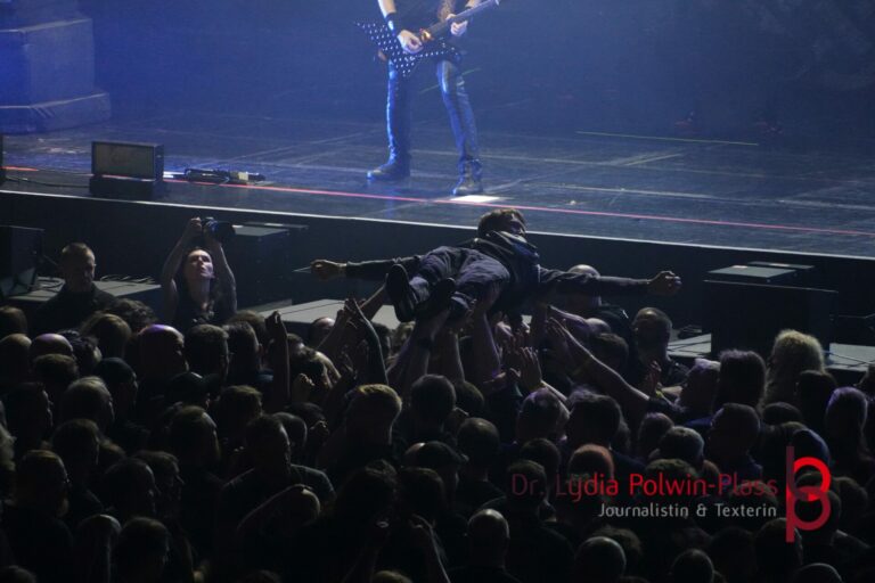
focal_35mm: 450
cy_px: 292
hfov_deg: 4.6
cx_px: 438
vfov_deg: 3.1
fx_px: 10937
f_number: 6.3
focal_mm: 300
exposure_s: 1/200
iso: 6400
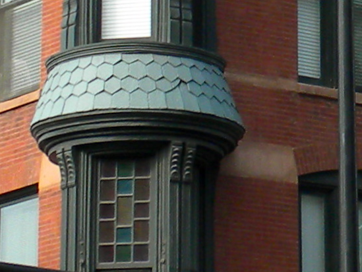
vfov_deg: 5.7
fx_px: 2688
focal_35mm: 257
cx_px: 537
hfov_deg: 7.6
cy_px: -87
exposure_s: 1/302
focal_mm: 6.6
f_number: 3.5
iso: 64
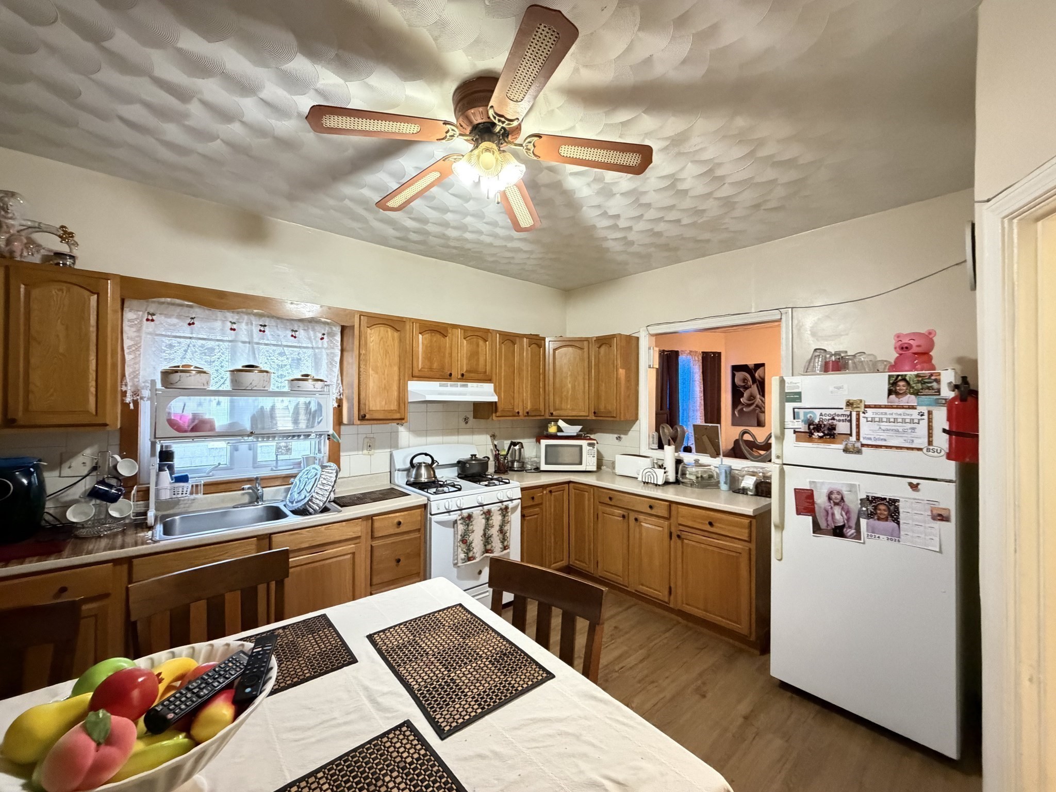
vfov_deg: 85.7
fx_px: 427
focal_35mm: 14
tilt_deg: +1.1
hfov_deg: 102.1
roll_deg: +0.4
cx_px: 528
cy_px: 396
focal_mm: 2.22
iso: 1600
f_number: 2.2
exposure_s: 1/30
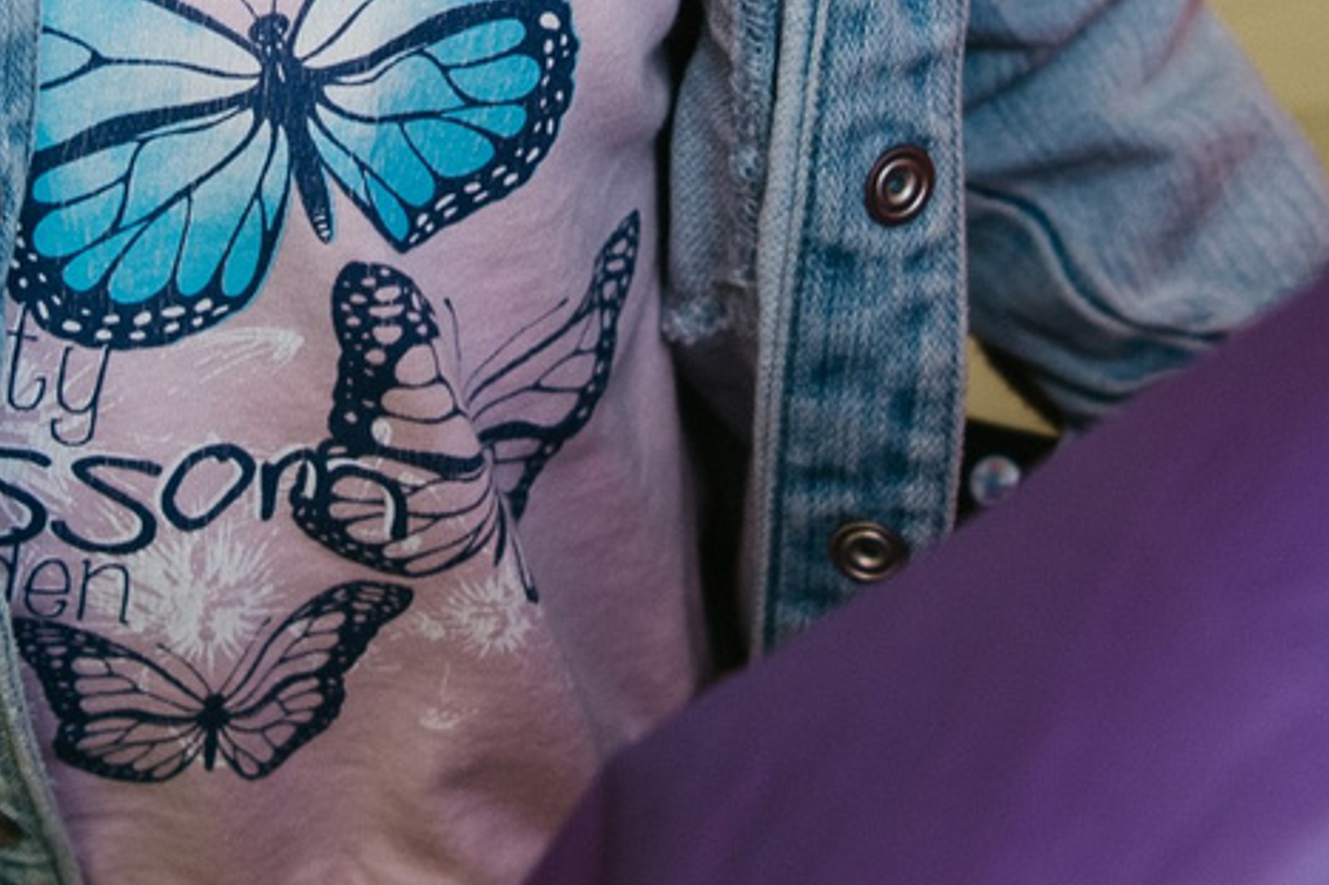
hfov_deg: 12.9
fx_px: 5867
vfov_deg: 8.5
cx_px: 401
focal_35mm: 159
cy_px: -263
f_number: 3.5
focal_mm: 29
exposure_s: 1/160
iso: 125
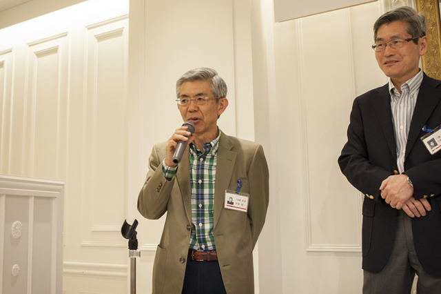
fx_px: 429
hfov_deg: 54.5
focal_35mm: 35
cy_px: 147
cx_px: 220
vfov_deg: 37.8
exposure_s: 1/100
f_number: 5.6
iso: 640
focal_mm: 35
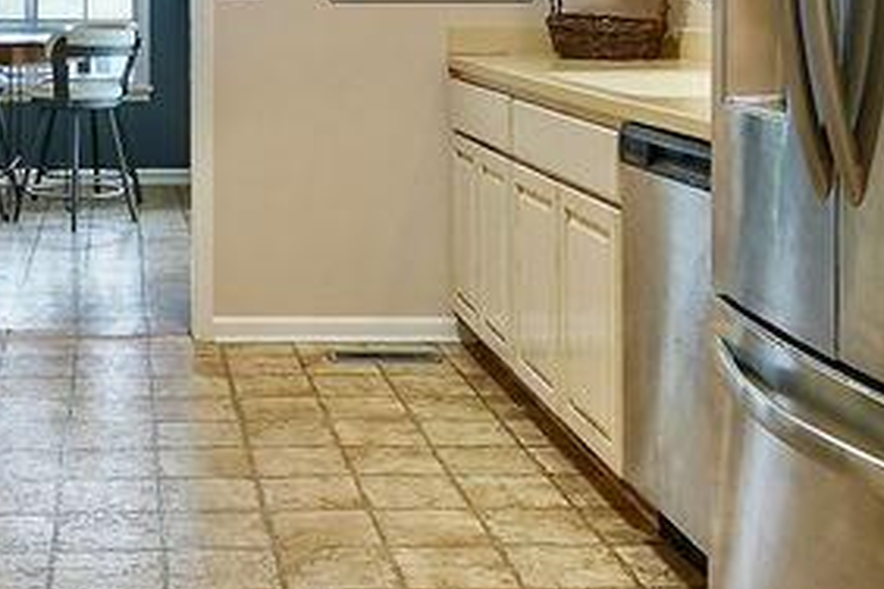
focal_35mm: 58
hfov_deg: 33.4
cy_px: -49
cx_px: 163
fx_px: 1424
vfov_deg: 22.2
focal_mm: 11
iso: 200
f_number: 14
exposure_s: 1/2
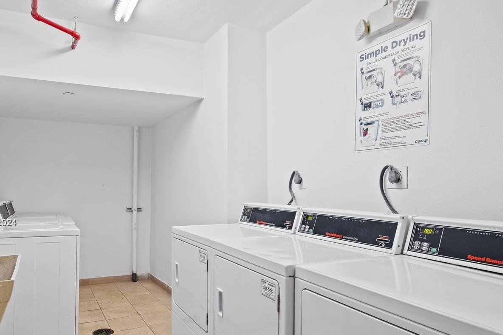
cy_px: 223
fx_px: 321
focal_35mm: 23
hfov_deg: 75.8
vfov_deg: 54.0
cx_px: 221
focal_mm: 11.5
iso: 500
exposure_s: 1/4
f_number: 8
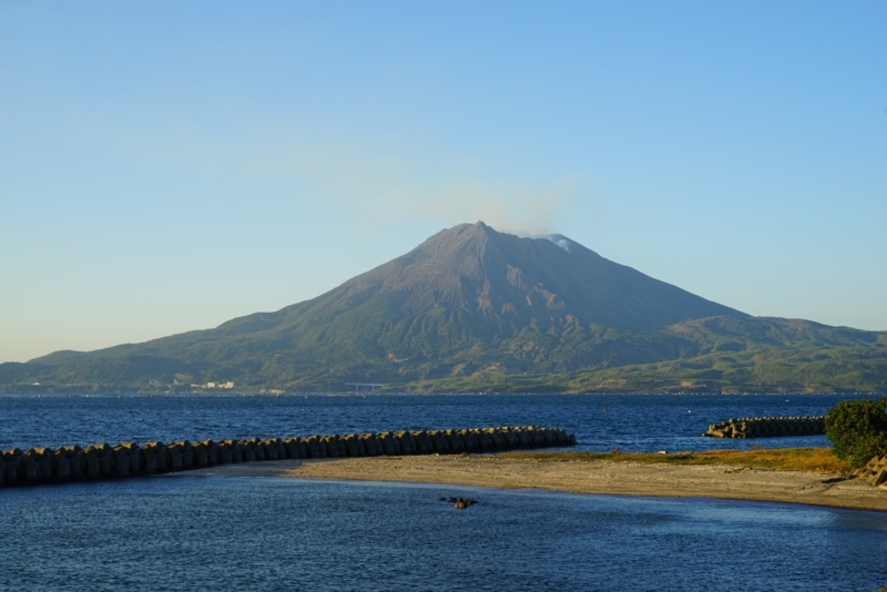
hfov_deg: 39.6
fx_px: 1232
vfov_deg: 27.0
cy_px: 296
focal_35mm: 50
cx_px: 444
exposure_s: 1/100
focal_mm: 50
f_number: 9
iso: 100
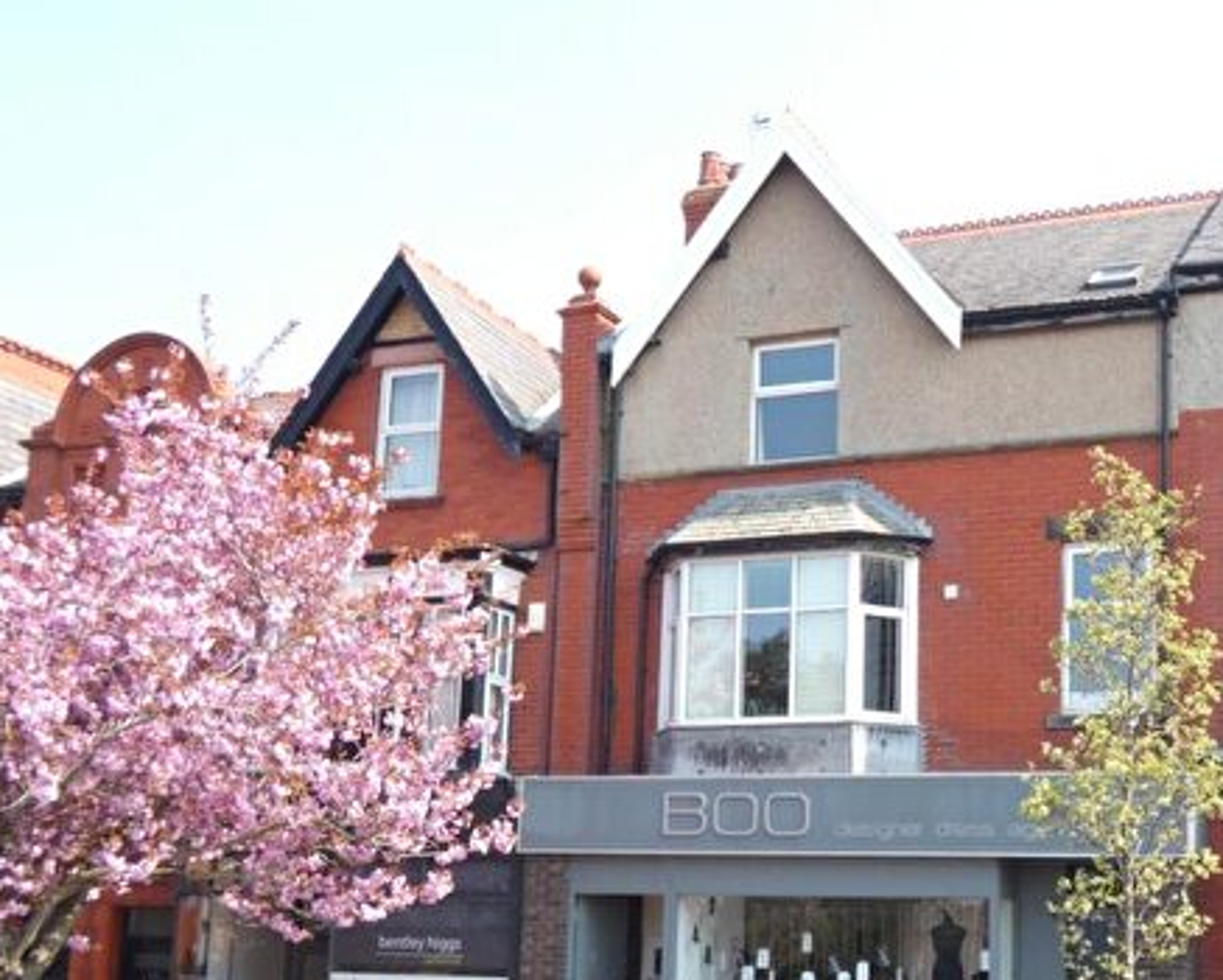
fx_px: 1811
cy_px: 668
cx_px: 823
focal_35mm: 50
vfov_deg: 30.0
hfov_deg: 36.9
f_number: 3.4
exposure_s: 1/250
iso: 80
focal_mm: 5.8
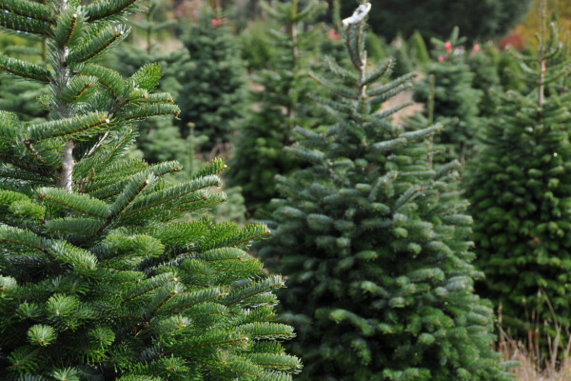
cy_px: 190
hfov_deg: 17.1
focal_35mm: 120
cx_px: 286
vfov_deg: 11.4
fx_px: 1903
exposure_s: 1/200
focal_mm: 80
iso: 200
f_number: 7.1
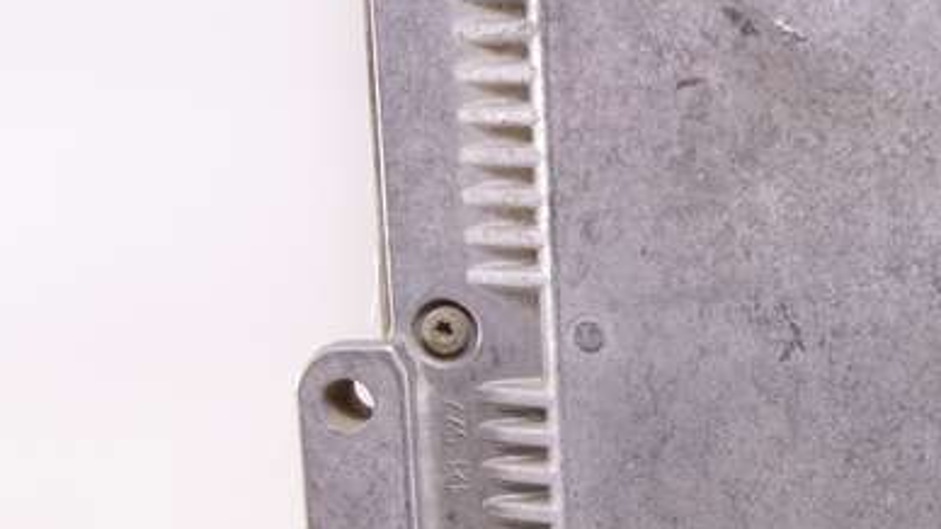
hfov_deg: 31.8
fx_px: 1547
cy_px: 326
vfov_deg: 19.4
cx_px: 895
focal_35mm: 62
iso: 125
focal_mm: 10.4
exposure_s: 1/100
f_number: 2
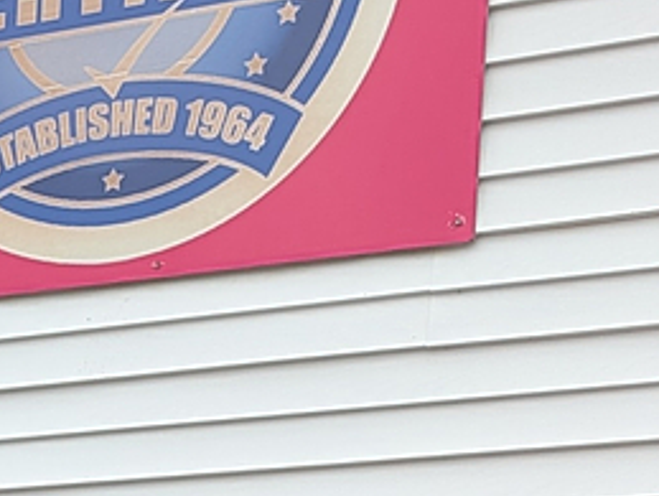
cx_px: -585
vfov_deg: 9.3
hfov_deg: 12.1
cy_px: 1075
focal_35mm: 148
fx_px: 2821
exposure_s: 1/607
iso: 23
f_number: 1.68
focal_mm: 6.9
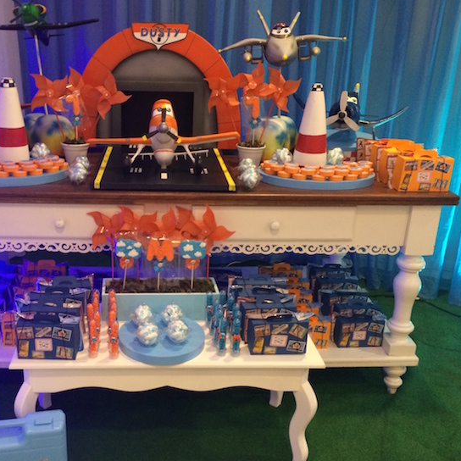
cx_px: 168
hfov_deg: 42.5
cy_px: 241
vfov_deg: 42.8
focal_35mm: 39
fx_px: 588
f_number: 2.2
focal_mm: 4.12
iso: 320
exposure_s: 1/20
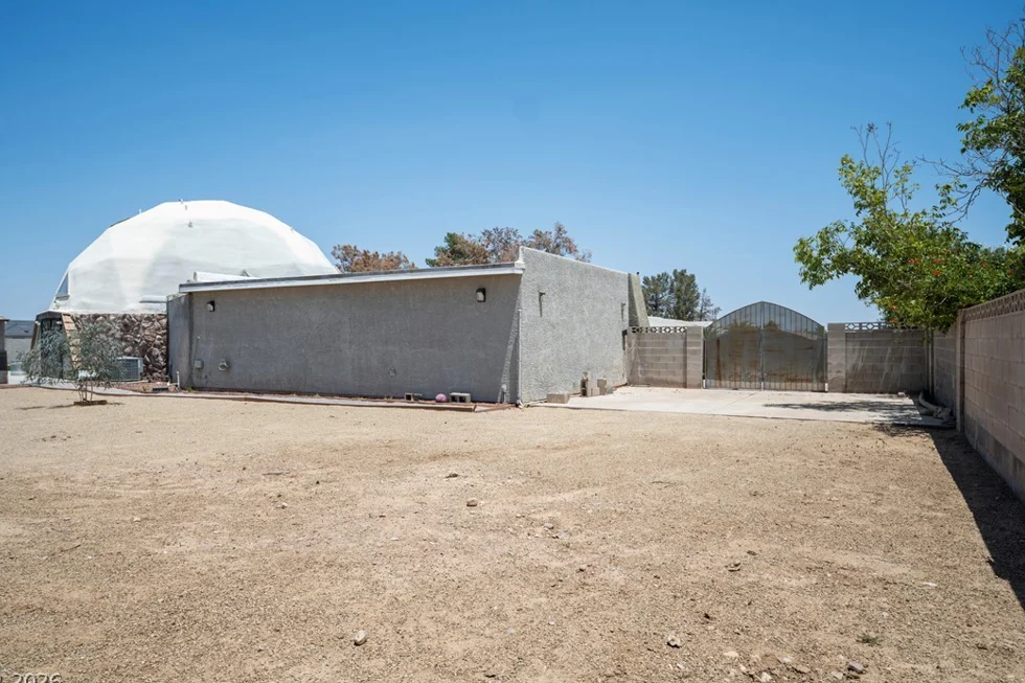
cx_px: 494
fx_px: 667
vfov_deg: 54.3
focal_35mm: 23
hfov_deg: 75.1
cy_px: 339
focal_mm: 22.4
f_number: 9
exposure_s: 1/200
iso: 100
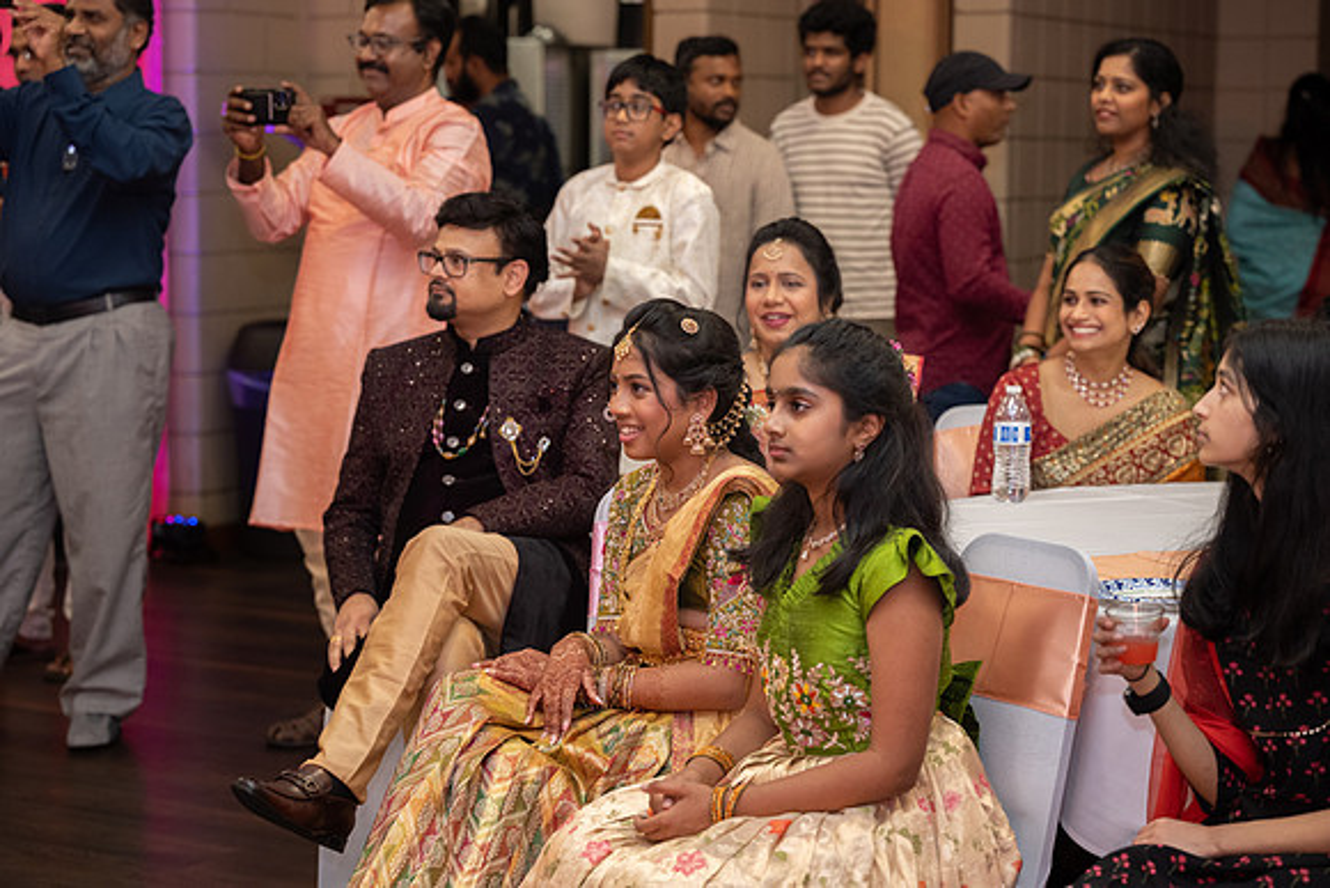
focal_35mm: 74
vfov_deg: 18.4
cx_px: 665
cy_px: 444
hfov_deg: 27.3
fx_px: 2734
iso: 1000
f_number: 3.5
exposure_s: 1/160
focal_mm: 74
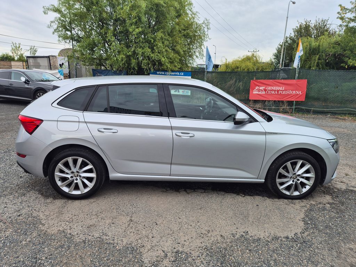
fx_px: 237
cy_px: 134
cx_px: 178
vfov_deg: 58.9
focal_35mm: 23
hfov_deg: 73.9
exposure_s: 1/700
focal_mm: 5.4
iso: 25
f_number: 1.8
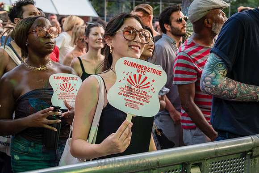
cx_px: 132
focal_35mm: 48
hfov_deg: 40.9
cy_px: 89
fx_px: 347
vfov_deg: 27.9
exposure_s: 1/320
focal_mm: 38
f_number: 4
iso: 1000
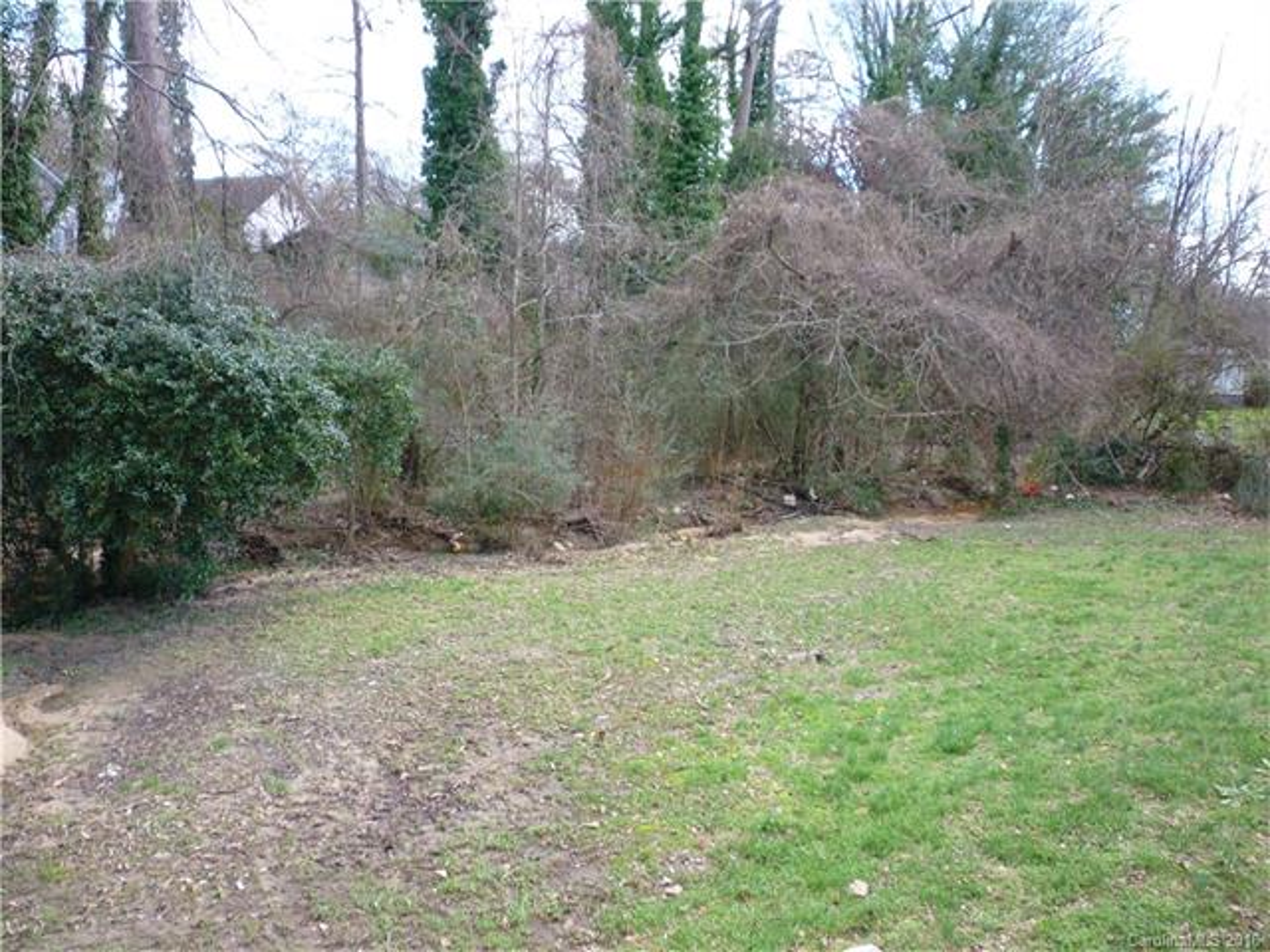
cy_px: 476
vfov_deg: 48.2
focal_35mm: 29
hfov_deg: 61.7
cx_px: 635
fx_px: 1064
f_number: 3.3
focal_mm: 5.2
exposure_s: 1/30
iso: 80
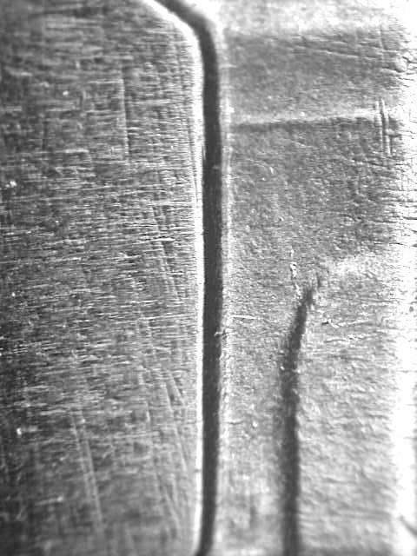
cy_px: 278
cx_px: 208
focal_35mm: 154
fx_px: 2474
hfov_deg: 9.6
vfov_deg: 12.8
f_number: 5.1
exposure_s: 1/7.1
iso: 100
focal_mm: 32
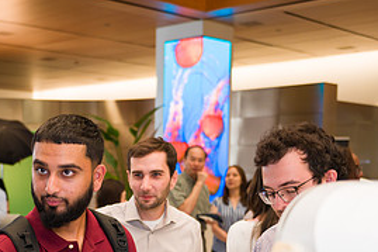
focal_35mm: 69
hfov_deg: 28.3
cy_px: 256
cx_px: 51
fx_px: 724
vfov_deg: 19.1
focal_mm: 32
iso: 400
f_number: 3.2
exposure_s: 1/200
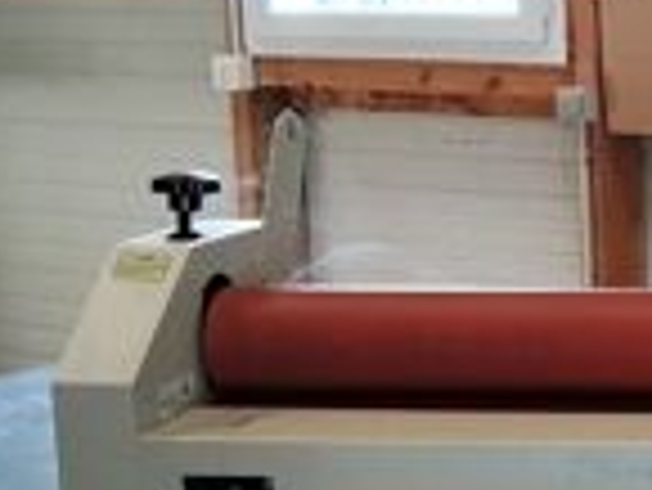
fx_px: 1810
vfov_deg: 15.4
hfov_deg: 18.2
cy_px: 238
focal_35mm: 96
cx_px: 980
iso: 400
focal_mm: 3.96
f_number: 1.8
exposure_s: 1/50
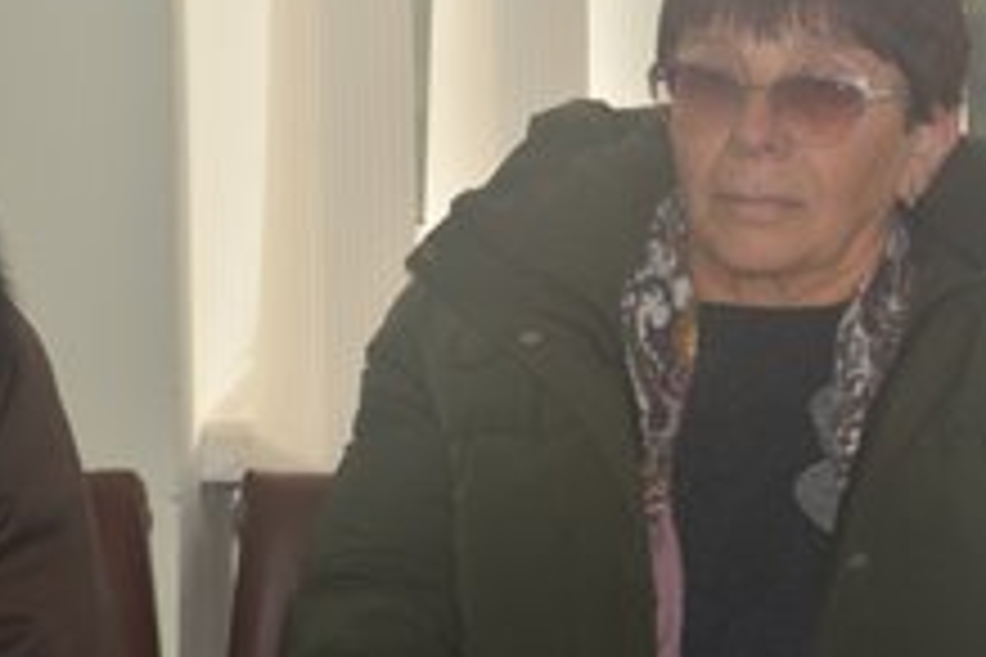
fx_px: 5998
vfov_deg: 6.3
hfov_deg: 9.4
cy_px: 324
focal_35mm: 219
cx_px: 801
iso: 160
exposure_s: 1/125
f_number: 5.6
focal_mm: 80
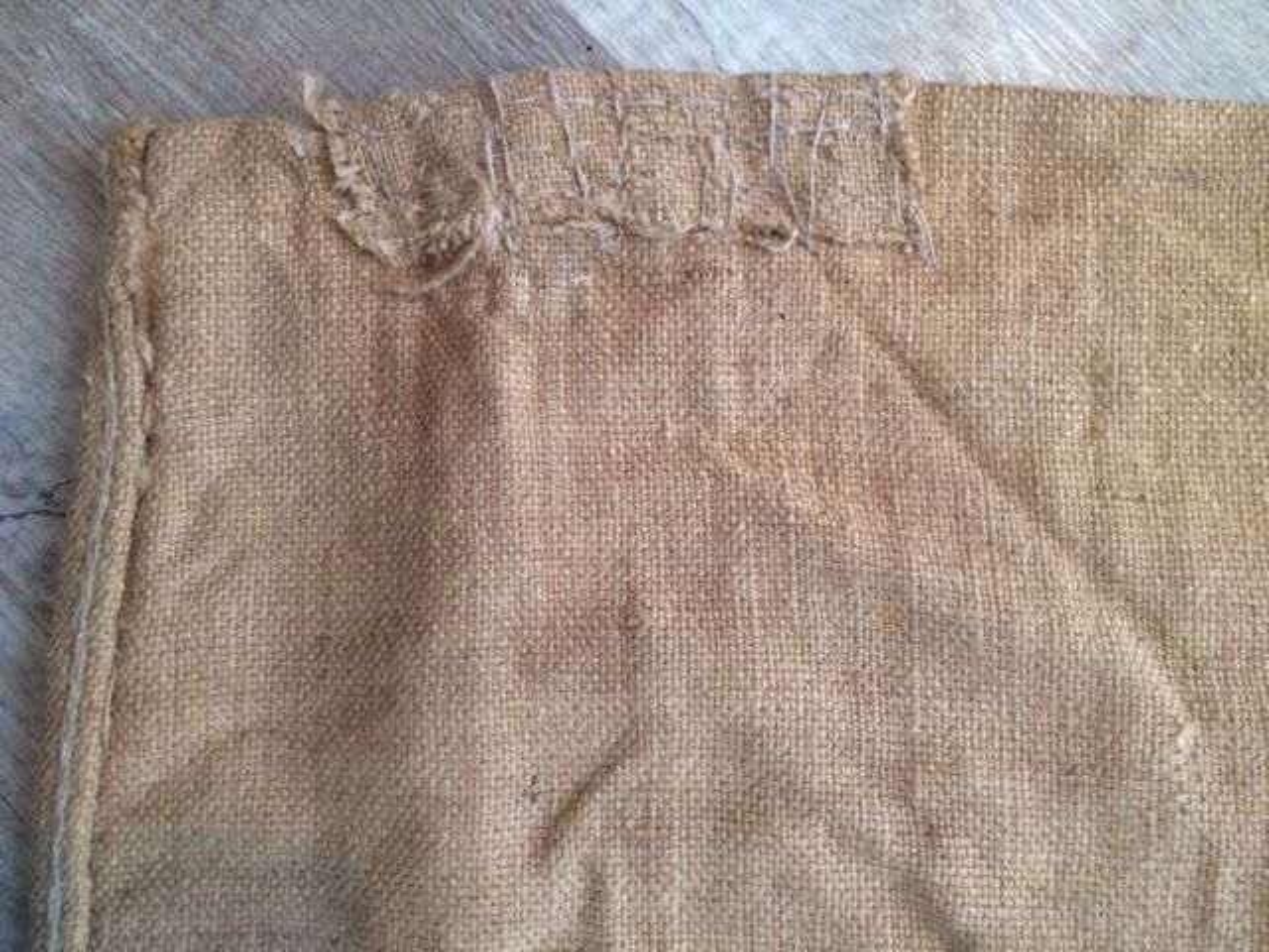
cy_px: 476
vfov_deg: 48.2
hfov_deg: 61.7
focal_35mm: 29
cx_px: 634
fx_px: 1063
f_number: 2.2
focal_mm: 4.15
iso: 250
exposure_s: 1/33
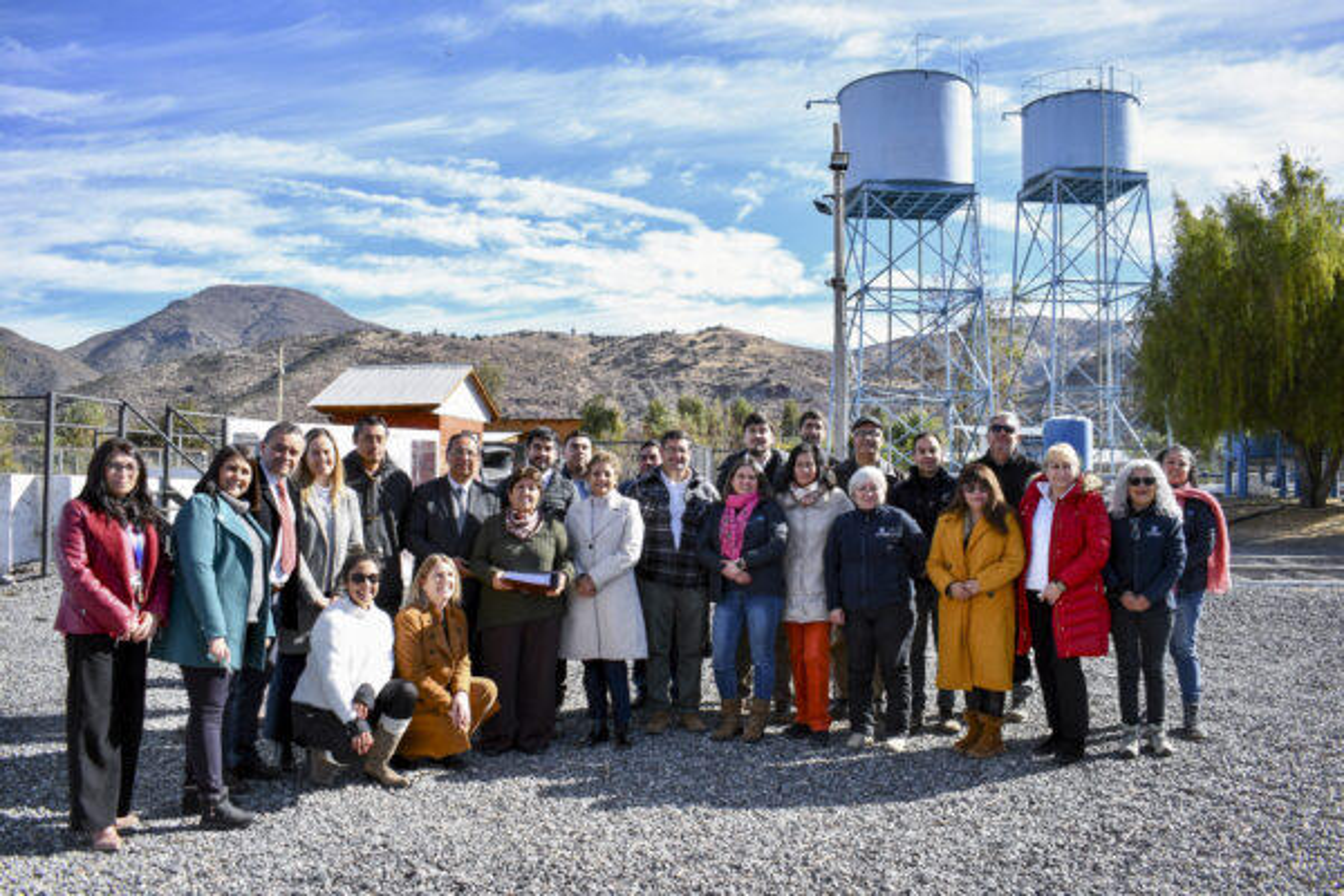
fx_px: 1008
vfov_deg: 47.9
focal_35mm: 27
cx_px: 672
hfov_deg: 67.4
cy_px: 448
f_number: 4.5
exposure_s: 1/400
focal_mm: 18
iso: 100
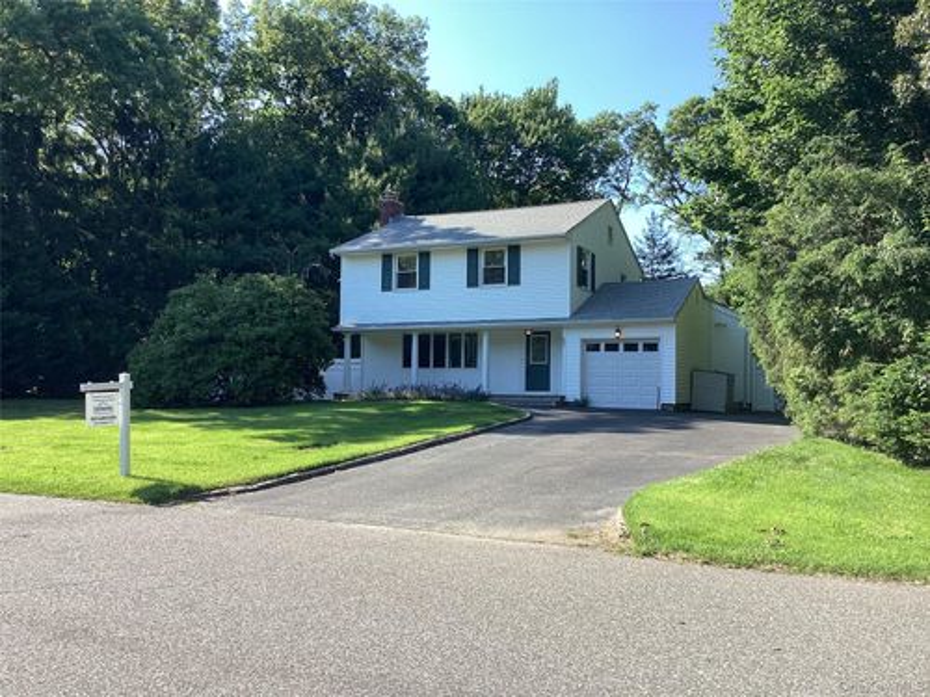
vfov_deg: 45.4
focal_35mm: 31
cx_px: 465
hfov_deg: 58.4
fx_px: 833
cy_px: 348
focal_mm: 3.3
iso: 25
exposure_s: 1/485
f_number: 2.4
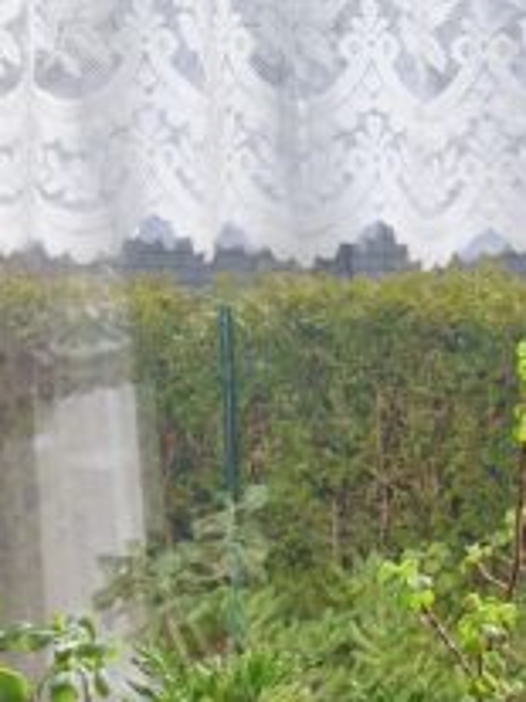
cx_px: 869
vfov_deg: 17.2
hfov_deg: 12.2
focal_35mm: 114
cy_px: 488
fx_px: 2312
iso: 50
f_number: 1.8
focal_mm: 5.4
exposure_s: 1/780
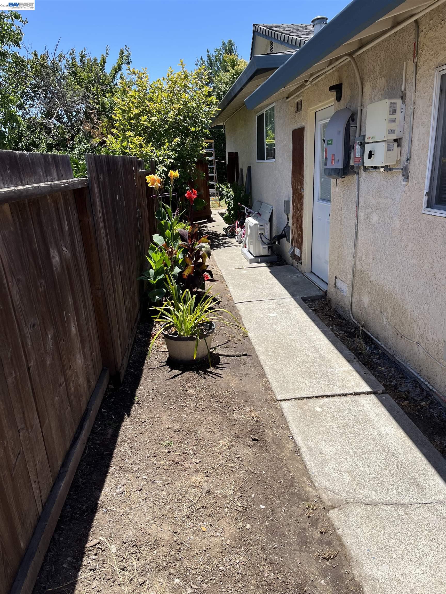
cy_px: 297
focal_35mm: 26
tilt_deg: -13.7
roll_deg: +3.1
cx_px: 223
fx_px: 447
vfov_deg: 67.3
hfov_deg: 53.1
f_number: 1.6
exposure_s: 1/2309
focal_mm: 5.1
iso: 50
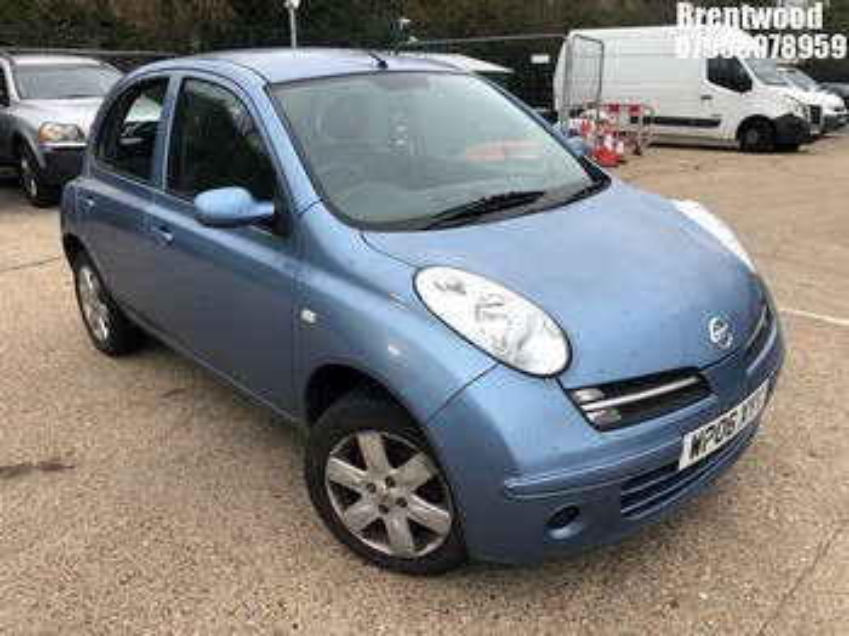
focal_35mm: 28
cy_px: 318
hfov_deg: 63.5
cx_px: 424
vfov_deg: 49.7
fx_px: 686
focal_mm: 4
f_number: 1.8
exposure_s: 1/33
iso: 25
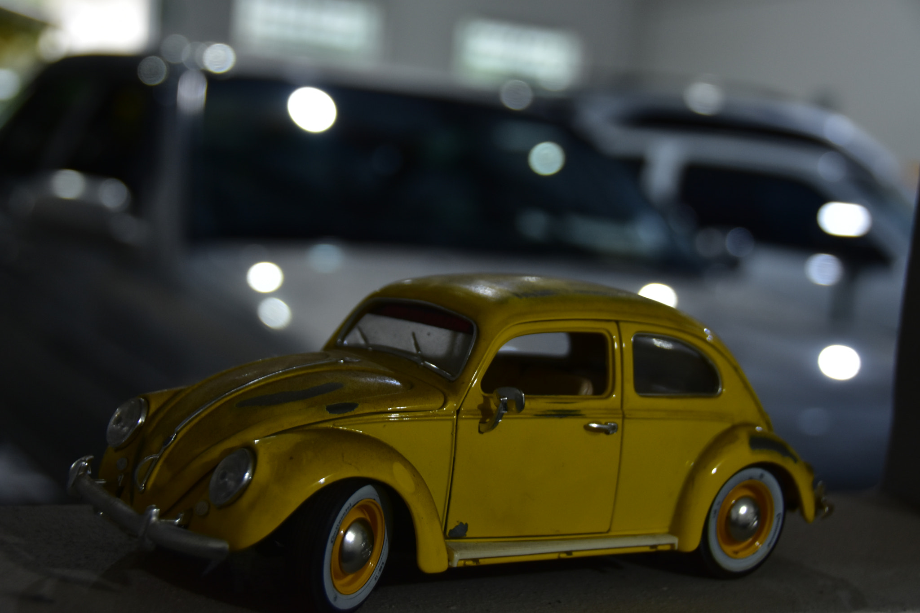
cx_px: 460
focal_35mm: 60
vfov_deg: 22.6
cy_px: 306
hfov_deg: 33.4
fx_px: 1533
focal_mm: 40
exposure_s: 1/40
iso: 640
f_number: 4.5
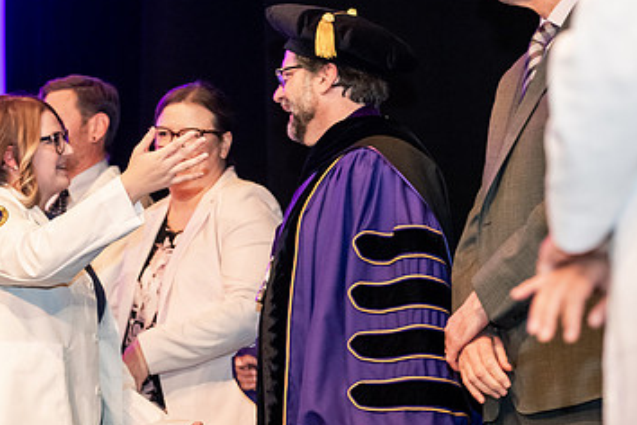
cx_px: 185
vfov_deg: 9.7
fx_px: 2495
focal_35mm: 141
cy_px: 264
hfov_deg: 14.5
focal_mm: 86
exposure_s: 1/200
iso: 3200
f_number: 3.5
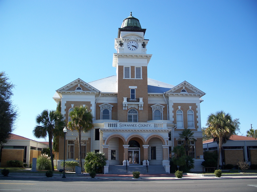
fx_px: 275
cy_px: 96
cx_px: 128
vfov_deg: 38.7
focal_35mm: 37
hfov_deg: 50.1
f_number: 2.8
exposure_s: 1/500
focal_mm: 7.8
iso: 64
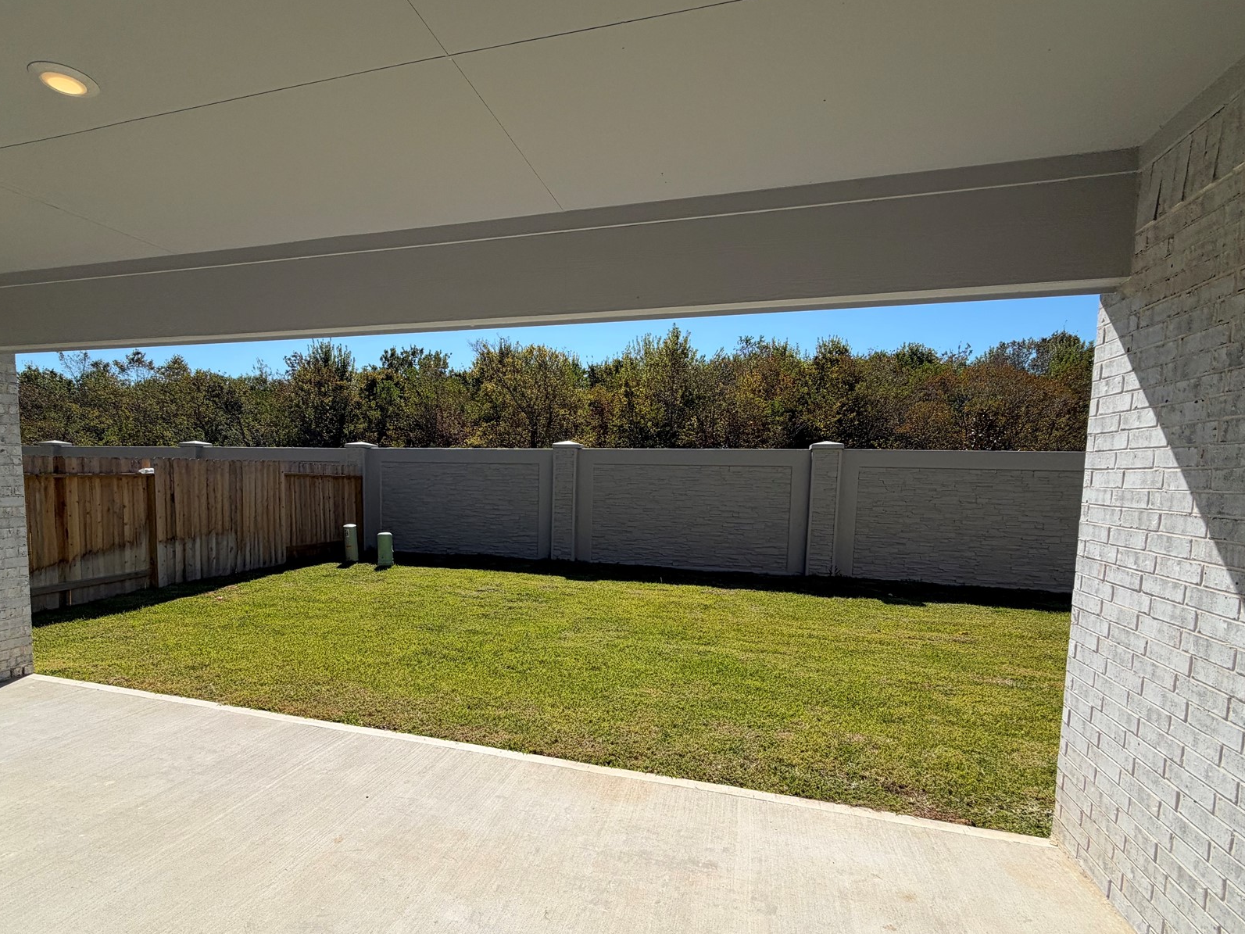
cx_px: 559
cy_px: 529
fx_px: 647
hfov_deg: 87.5
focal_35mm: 18
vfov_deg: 71.3
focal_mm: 2.22
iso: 20
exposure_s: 1/1285
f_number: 2.2
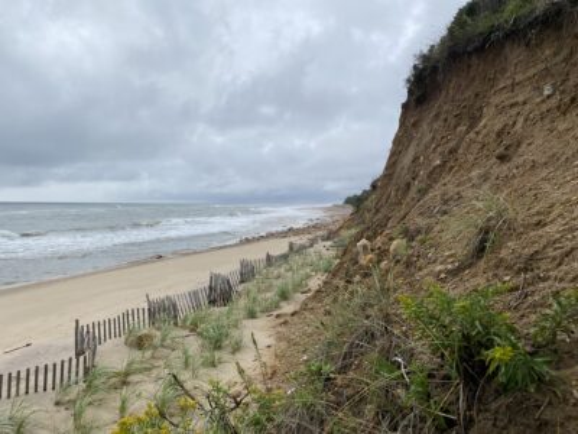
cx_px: 289
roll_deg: -1.0
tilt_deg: -0.9
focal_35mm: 26
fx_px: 434
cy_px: 217
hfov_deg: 67.3
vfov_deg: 53.1
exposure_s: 1/5025
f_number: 1.8
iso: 32
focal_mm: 4.25
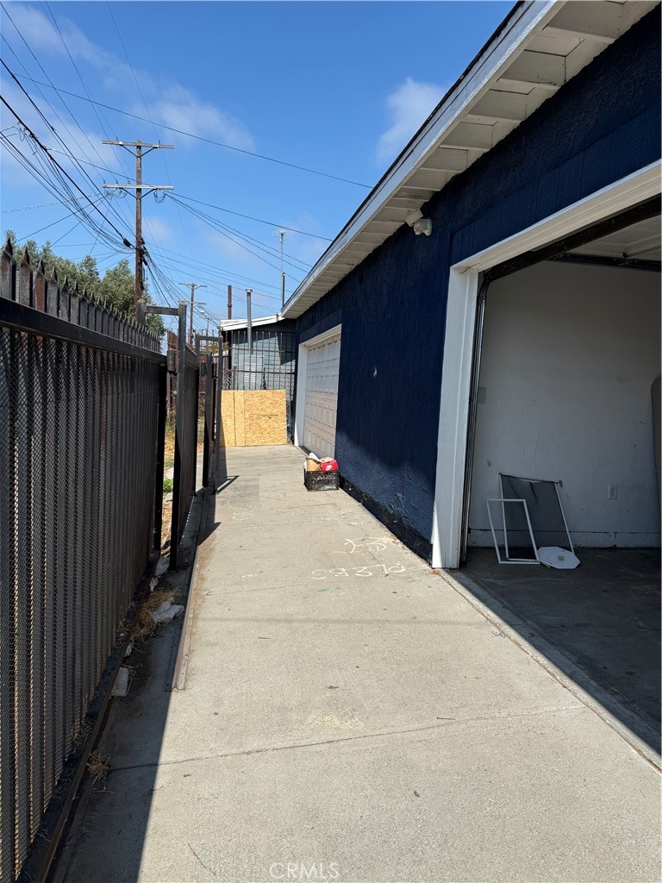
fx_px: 612
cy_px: 442
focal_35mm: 24
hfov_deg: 56.8
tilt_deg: -4.8
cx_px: 331
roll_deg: -3.4
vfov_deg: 71.6
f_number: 1.78
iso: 80
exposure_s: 1/5319
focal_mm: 6.76
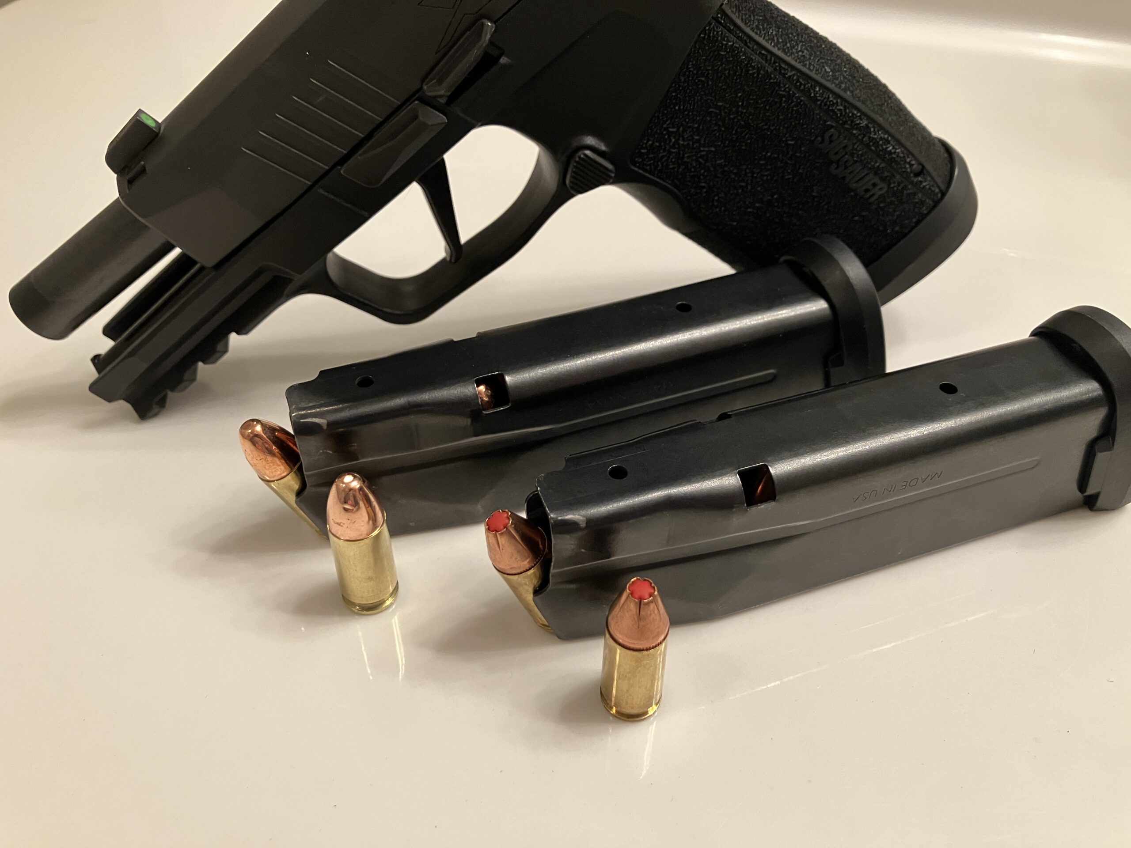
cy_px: 424
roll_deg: +0.1
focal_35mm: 28
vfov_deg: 49.7
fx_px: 915
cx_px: 566
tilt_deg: -42.0
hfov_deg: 63.4
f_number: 1.8
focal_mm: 3.99
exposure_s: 1/60
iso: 160
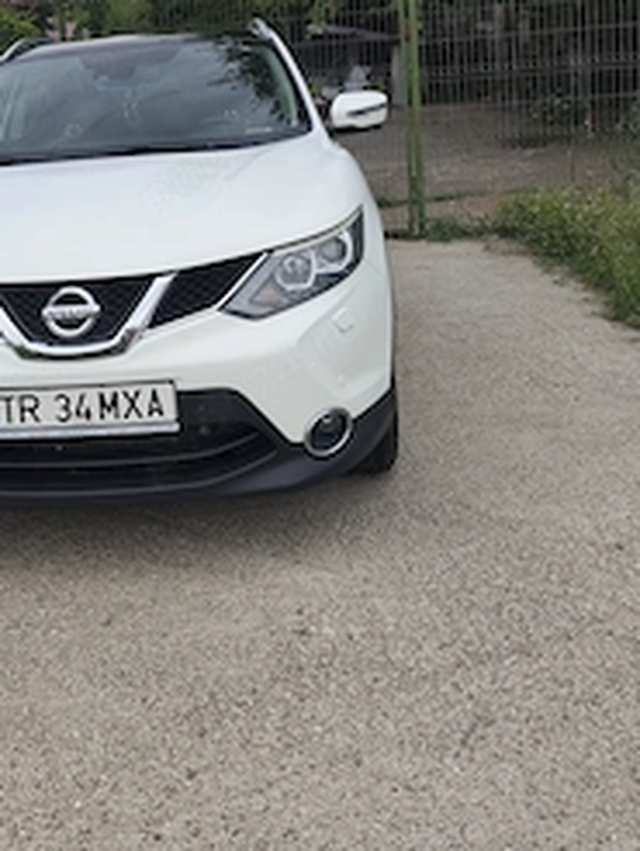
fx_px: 960
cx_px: 128
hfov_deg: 35.7
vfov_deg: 45.7
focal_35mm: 39
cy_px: 187
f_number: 1.8
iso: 50
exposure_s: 1/649
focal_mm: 4.68
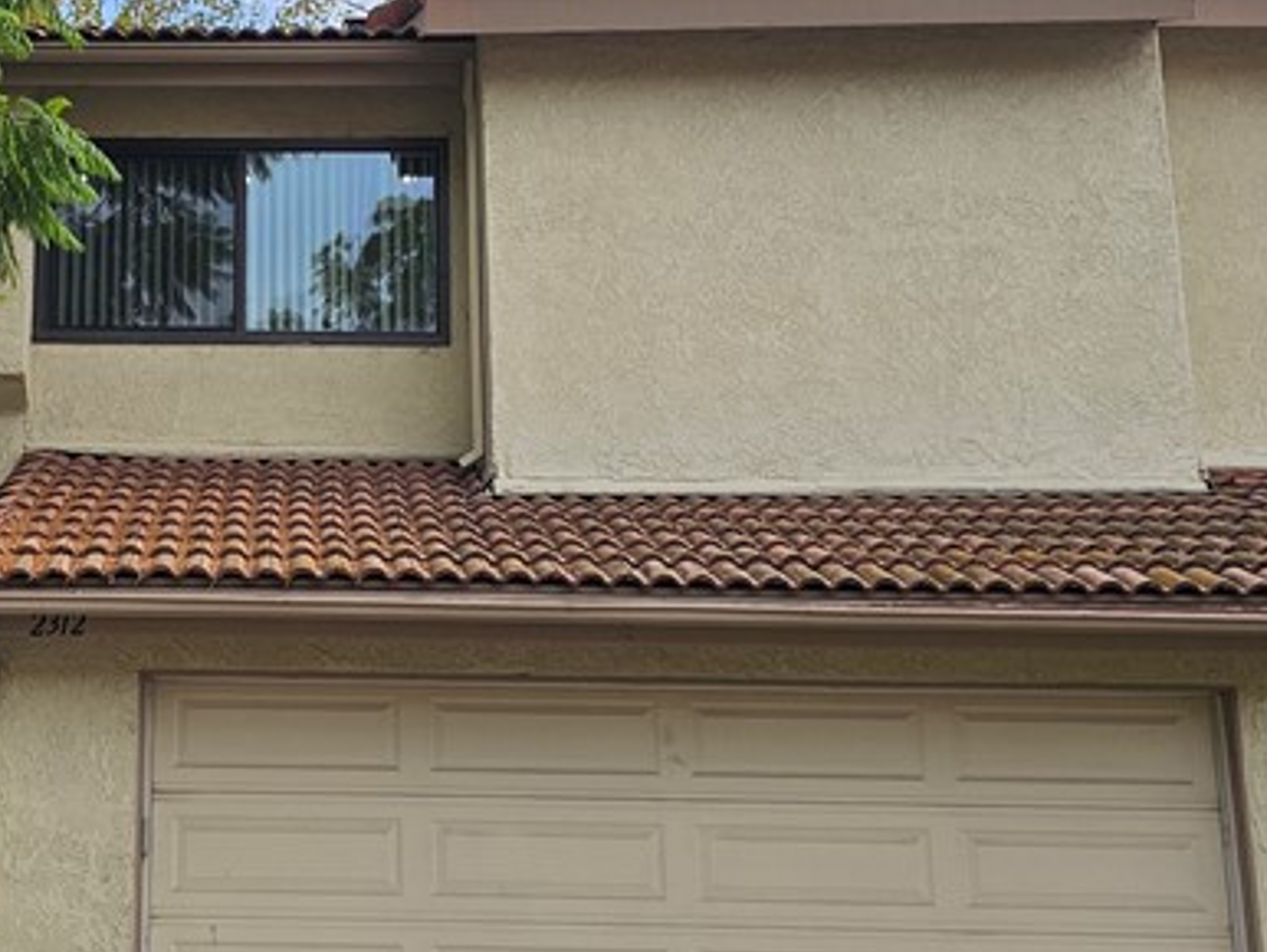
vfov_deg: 24.0
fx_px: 2234
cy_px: 332
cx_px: 220
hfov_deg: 30.7
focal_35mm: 61
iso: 10
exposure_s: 1/736
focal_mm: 6.3
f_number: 1.7
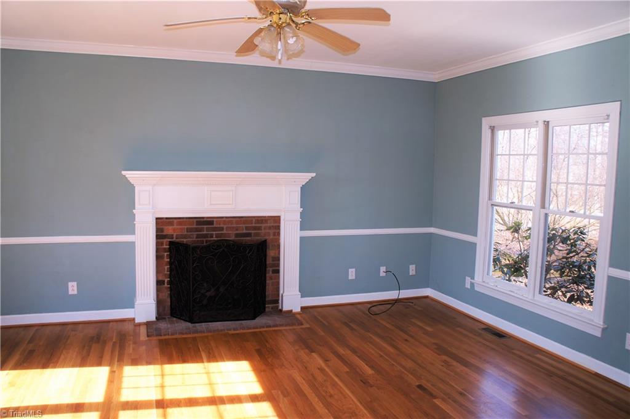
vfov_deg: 47.8
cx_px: 315
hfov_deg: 67.4
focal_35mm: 27
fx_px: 472
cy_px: 210
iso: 200
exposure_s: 1/160
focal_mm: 18
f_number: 4.5
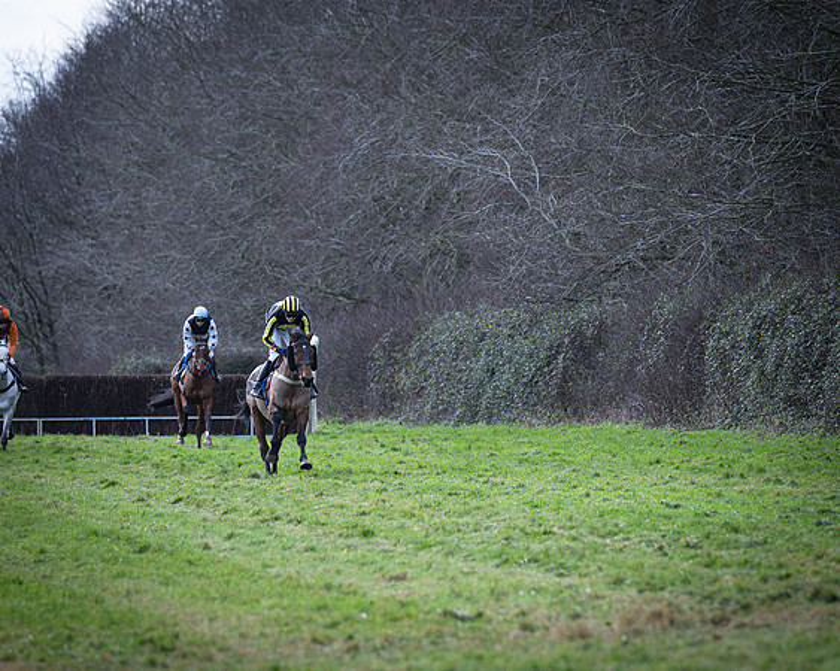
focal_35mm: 338
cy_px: 336
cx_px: 386
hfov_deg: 5.7
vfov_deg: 4.6
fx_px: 8400
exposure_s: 1/1250
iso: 800
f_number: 4
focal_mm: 200
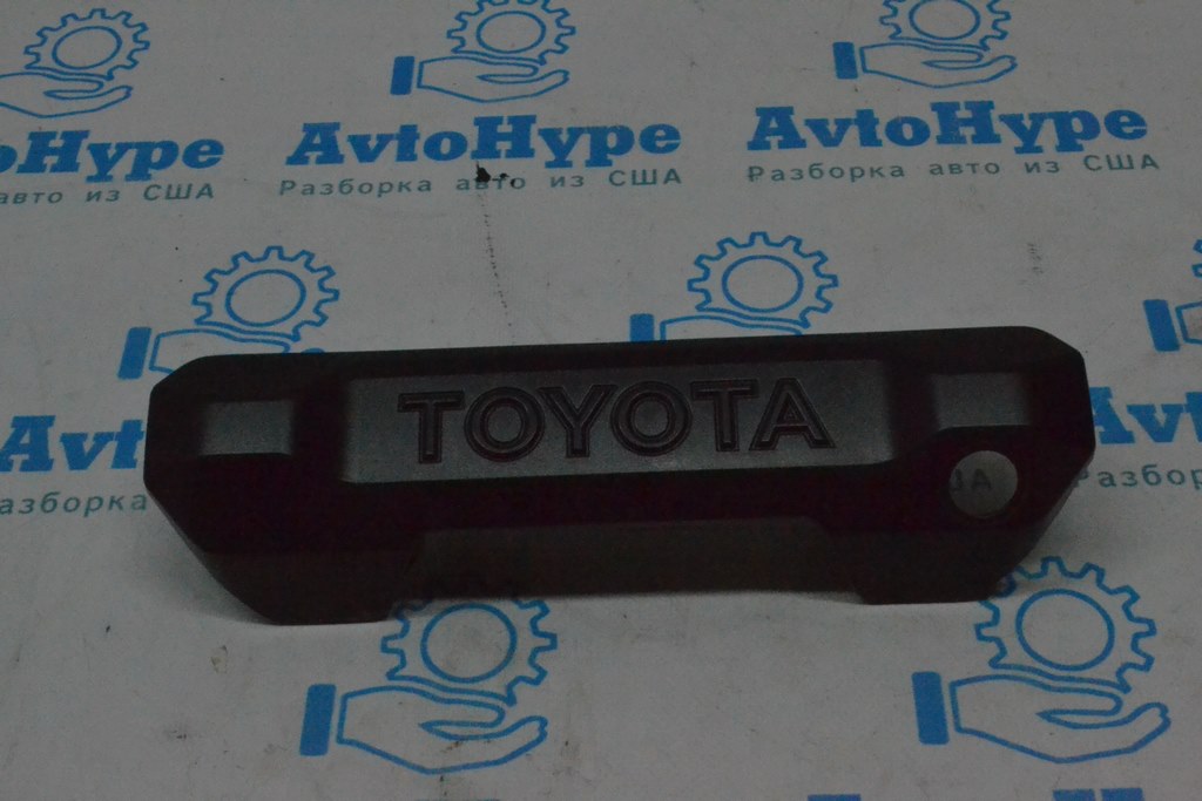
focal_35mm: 52
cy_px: 400
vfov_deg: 25.8
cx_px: 601
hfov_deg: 37.8
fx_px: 1753
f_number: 29
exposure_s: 1/160
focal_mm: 35
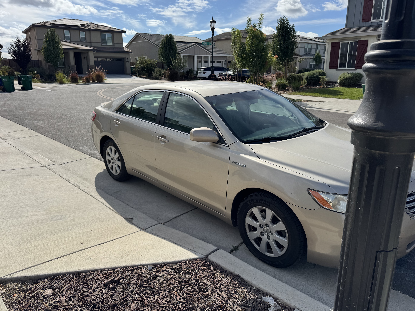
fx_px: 300
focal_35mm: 25
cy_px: 149
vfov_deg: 54.9
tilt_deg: -14.3
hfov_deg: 69.4
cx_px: 209
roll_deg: +0.3
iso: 80
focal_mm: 6.76
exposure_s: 1/6410
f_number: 1.78
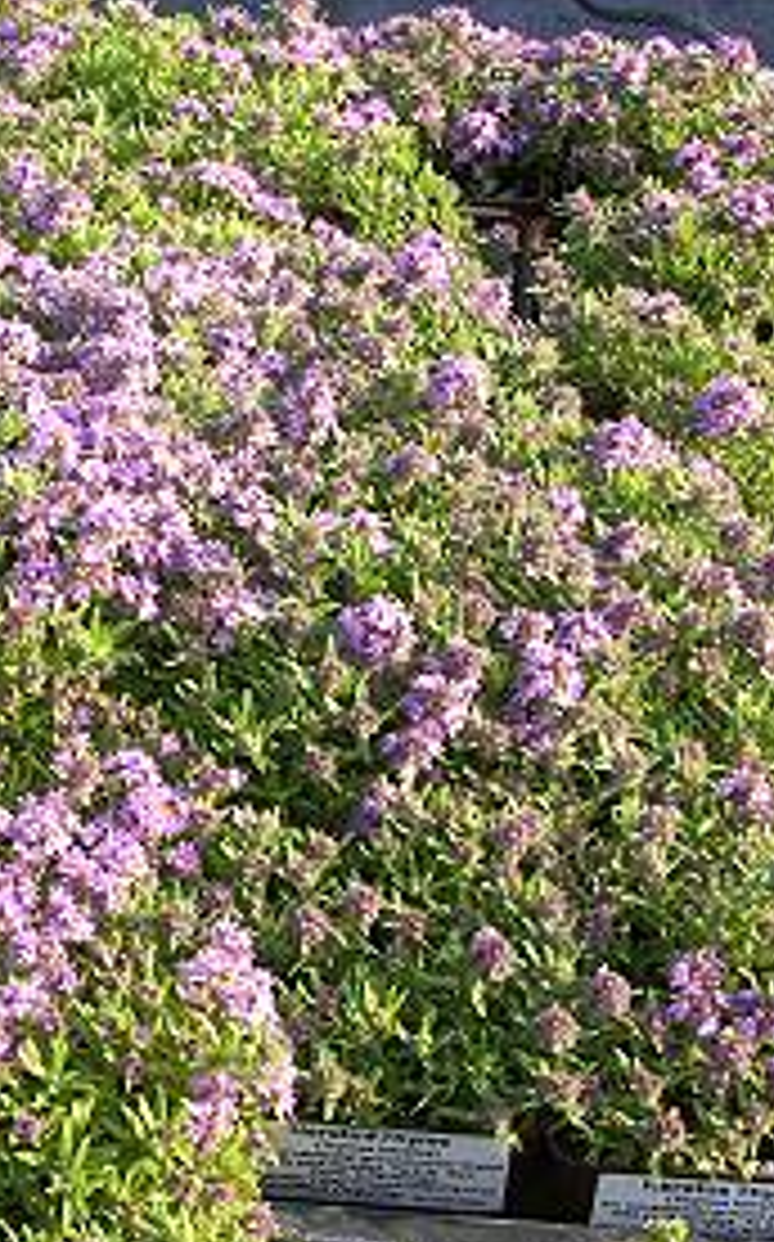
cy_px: 652
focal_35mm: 63
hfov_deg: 19.9
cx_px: -18
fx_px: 2131
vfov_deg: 32.5
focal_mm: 10.59
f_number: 6.3
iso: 200
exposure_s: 1/200
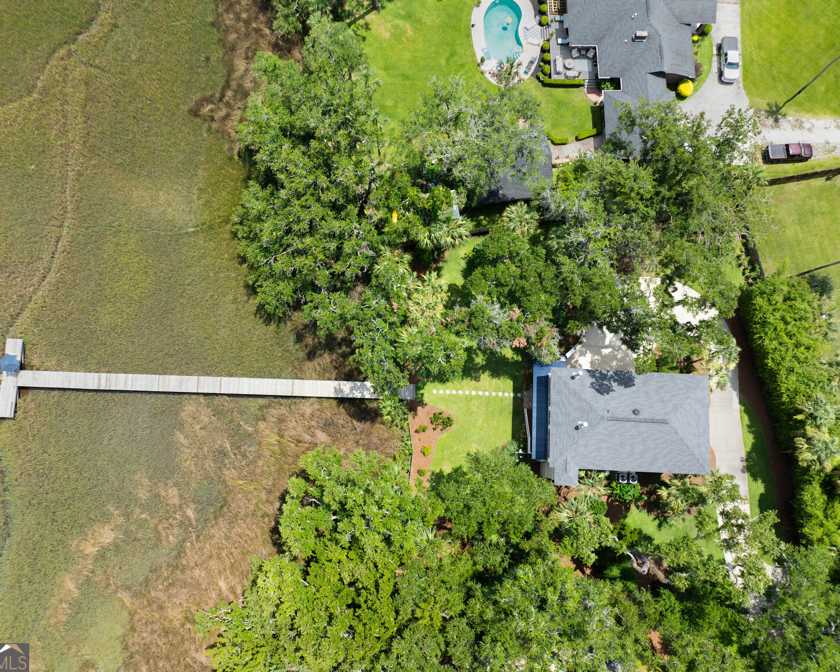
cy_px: 329
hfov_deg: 66.0
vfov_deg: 54.9
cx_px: 391
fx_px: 646
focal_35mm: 26
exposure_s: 1/320
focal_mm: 12.29
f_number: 2.8
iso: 120
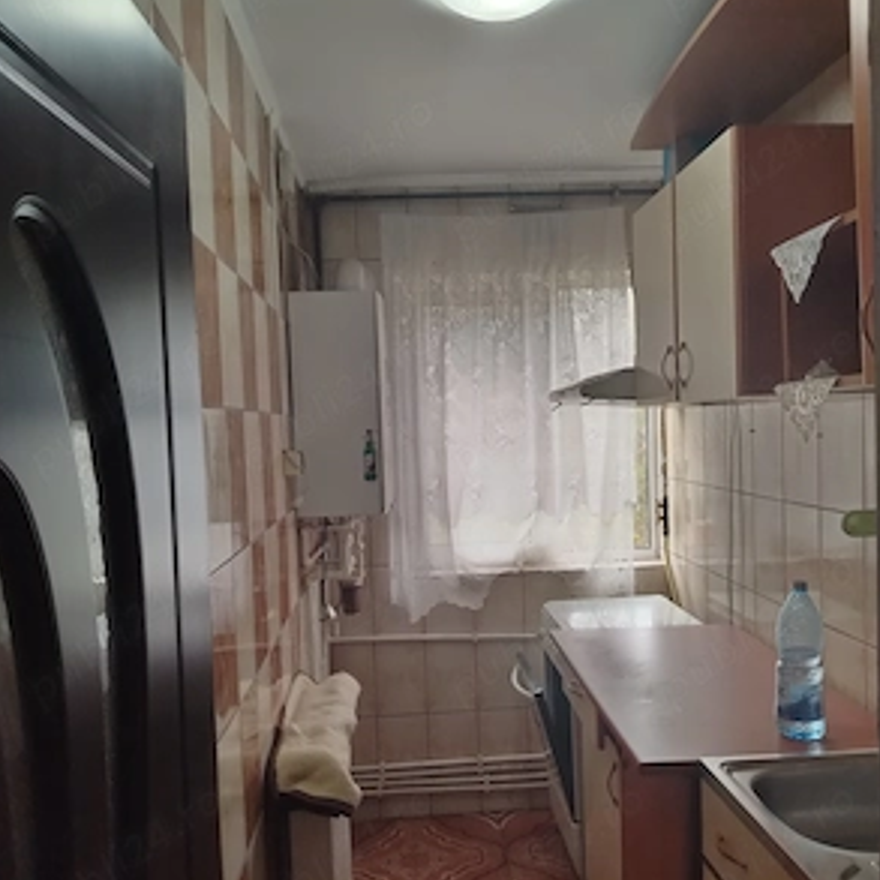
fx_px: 834
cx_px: 442
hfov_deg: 55.6
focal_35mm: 29
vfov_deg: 55.6
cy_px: 451
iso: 519
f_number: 1.75
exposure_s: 1/40
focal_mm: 5.25
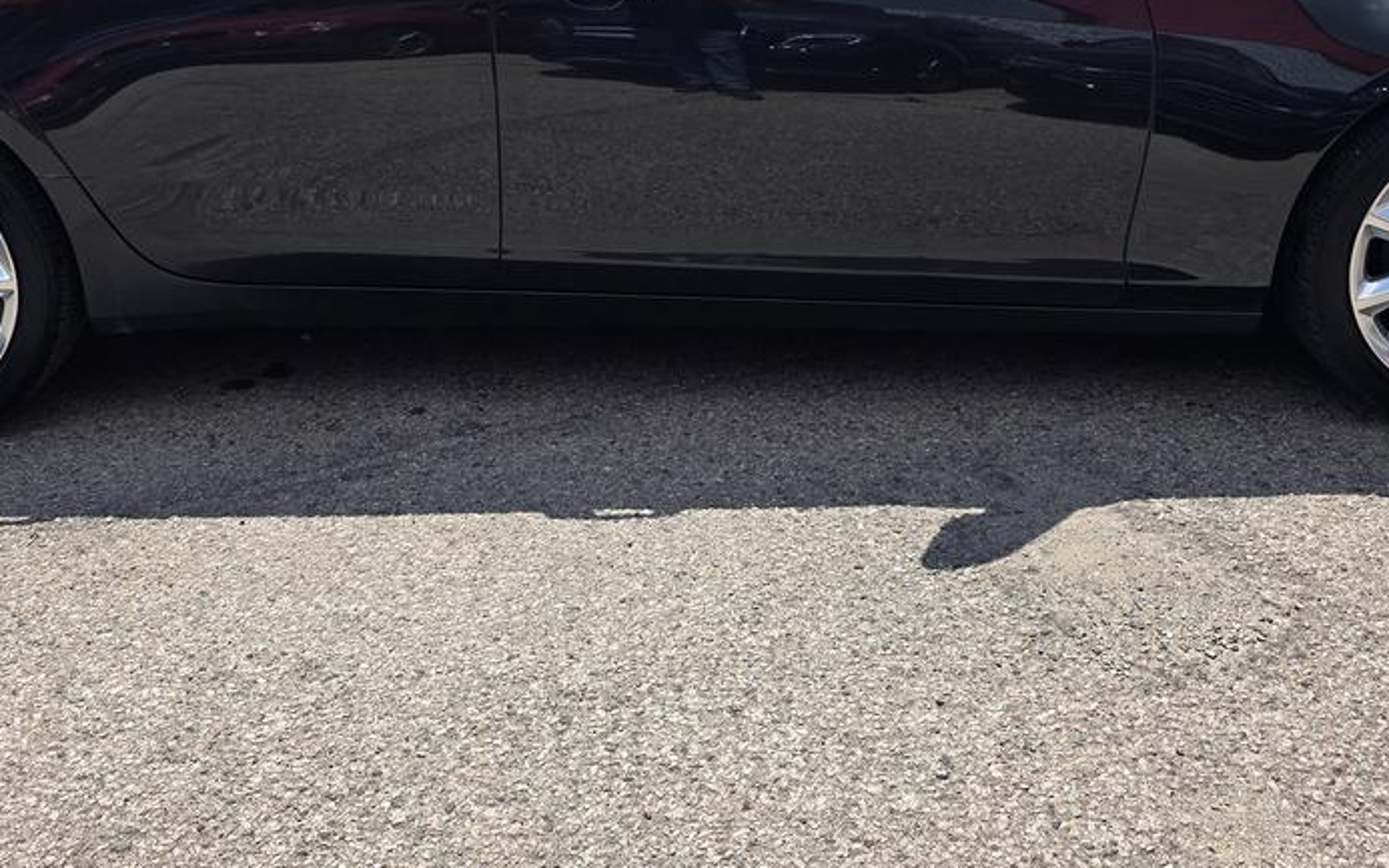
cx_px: 605
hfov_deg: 44.3
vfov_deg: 28.1
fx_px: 1703
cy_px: 210
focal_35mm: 45
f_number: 1.7
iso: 80
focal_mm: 6.3
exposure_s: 1/4434
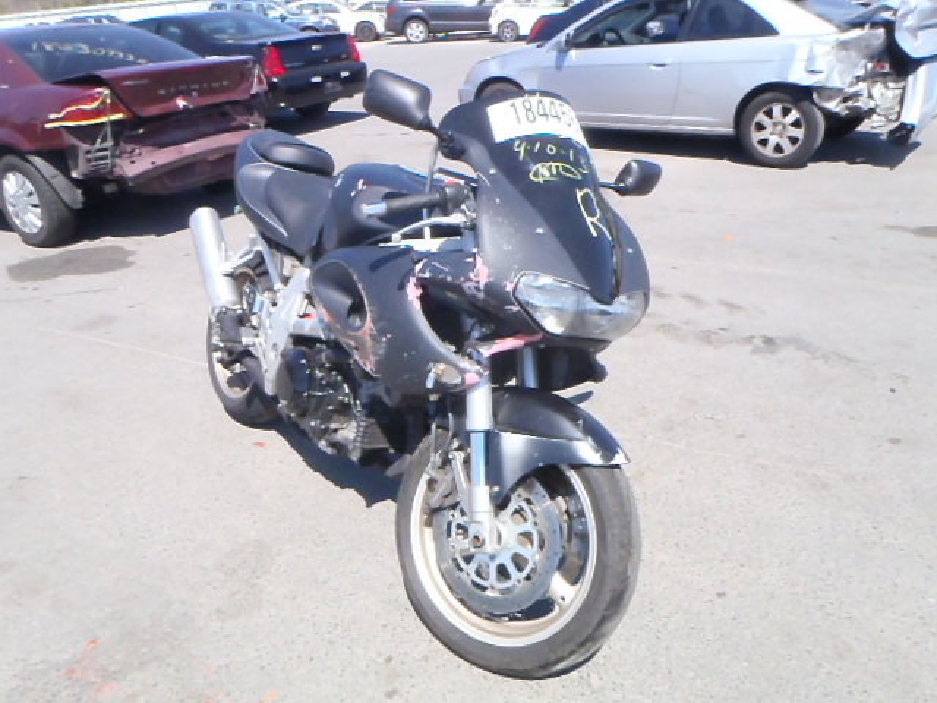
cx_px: 468
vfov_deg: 49.7
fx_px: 758
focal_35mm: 28
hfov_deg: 63.4
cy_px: 352
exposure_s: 1/1000
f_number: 8
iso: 800
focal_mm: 5
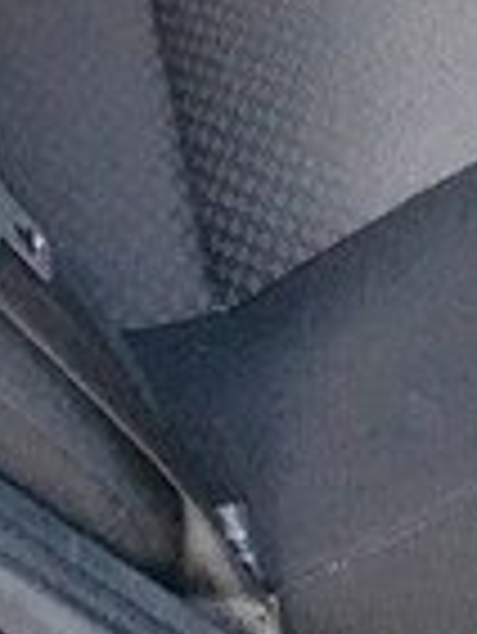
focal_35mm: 102
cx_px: 472
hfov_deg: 14.3
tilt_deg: -27.8
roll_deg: +0.7
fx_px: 1871
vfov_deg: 17.2
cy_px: -342
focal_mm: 4.15
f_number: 2.2
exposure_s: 1/17
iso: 320
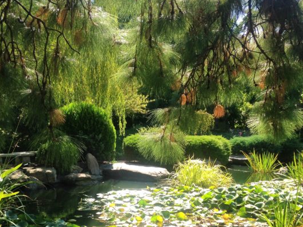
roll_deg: +1.0
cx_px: 137
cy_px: 151
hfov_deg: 39.6
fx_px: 420
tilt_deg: -4.5
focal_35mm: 48
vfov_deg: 30.1
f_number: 2.4
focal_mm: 4.12
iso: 50
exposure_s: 1/396
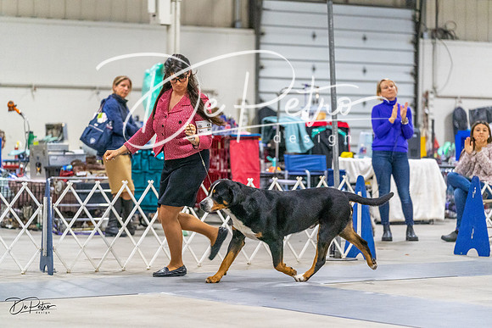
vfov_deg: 10.3
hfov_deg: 15.4
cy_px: 164
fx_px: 1818
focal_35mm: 133
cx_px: 246
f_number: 3.2
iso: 6400
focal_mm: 133
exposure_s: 1/320
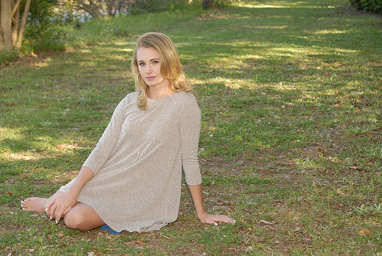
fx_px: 876
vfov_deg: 16.6
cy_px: 128
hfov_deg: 24.6
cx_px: 191
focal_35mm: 82
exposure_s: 1/125
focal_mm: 55
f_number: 6.3
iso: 400
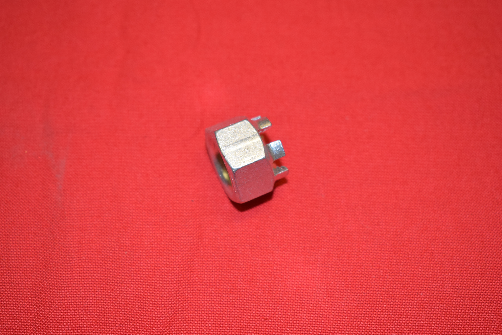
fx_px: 962
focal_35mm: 69
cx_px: 251
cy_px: 168
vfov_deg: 19.7
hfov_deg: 29.2
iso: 500
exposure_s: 1/80
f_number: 5.3
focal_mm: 46
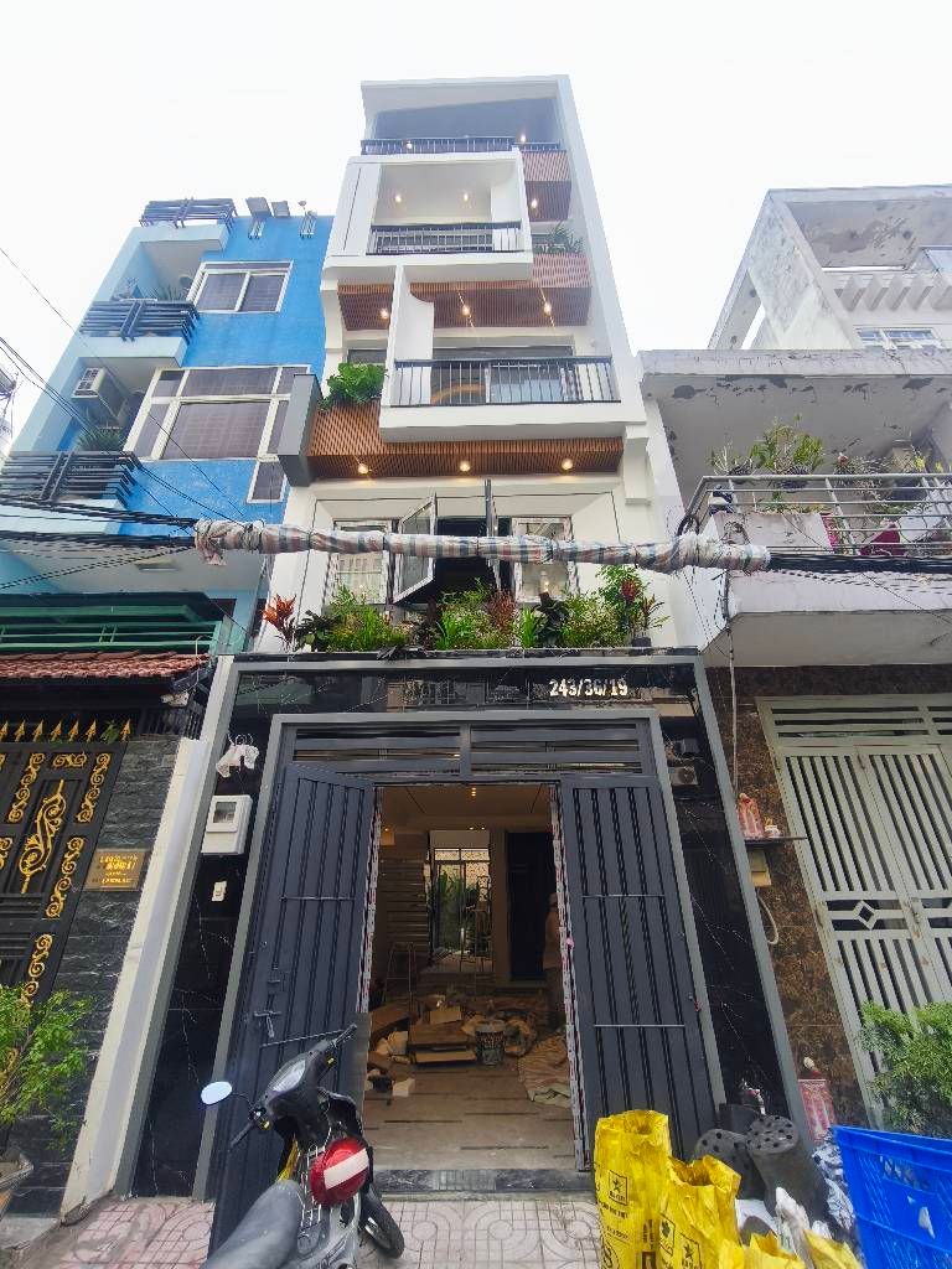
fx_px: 550
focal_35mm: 15
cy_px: 634
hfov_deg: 81.7
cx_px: 476
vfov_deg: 98.2
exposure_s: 1/200
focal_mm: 1.91
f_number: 2.2
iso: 50
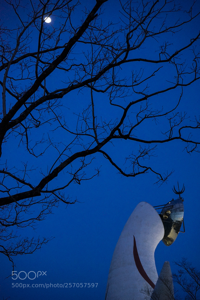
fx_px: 584
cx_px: 100
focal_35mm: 70
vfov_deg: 28.8
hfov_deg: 19.4
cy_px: 150
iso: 5000
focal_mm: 70
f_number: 5.6
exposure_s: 1/80
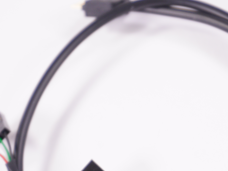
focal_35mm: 165
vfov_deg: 9.0
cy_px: 134
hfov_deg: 12.0
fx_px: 1087
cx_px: 140
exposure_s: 1/200
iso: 400
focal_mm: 50
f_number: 6.3
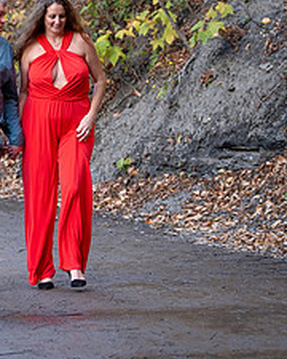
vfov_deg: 8.3
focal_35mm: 234
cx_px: 66
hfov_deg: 6.6
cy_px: 109
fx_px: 2485
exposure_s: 1/500
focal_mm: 70
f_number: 2.8
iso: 640
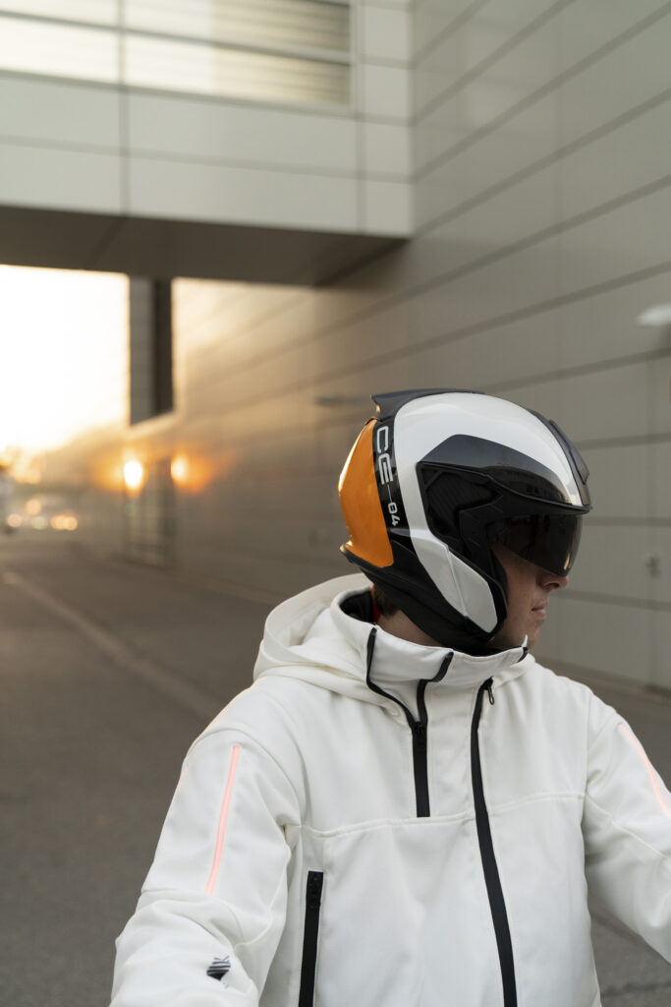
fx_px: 1146
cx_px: 336
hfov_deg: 32.6
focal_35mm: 41
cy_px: 504
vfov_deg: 47.4
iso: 1000
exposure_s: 1/640
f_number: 2.8
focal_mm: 41
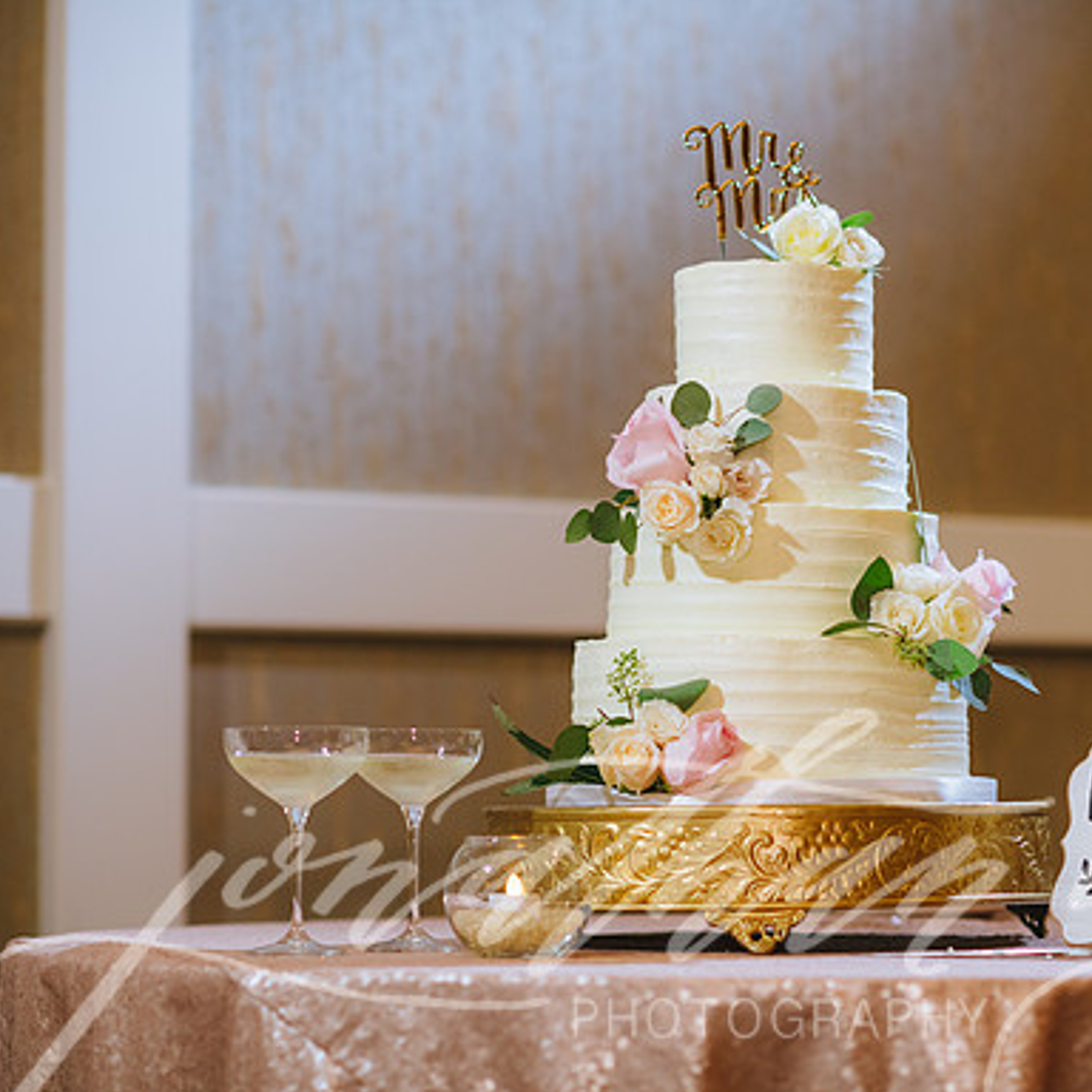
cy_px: 547
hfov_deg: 15.9
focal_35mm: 109
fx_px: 3890
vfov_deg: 16.0
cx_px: 714
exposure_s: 1/80
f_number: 2.2
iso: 640
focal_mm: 85
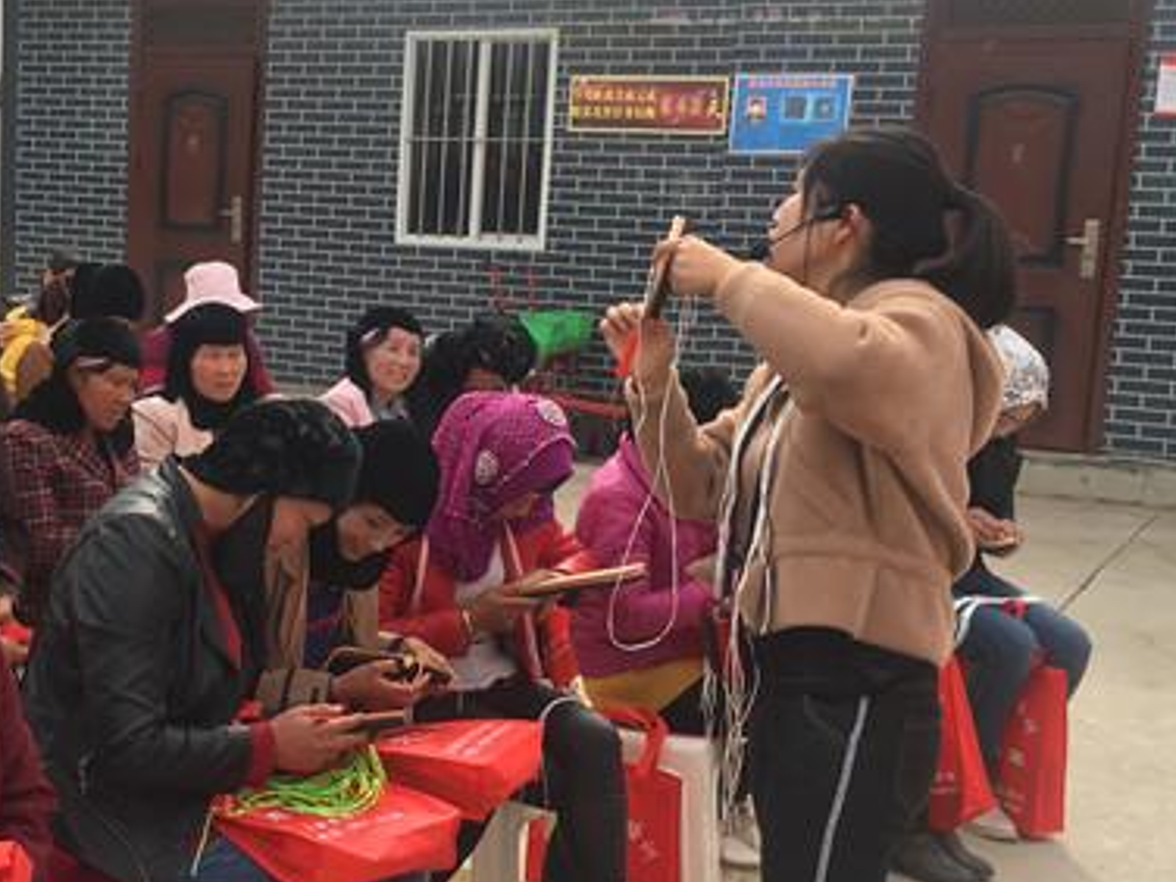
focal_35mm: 54
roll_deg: -2.3
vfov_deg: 27.0
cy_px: 489
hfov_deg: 34.4
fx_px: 1835
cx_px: 222
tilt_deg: -10.6
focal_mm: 4.15
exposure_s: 1/668
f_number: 2.2
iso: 25
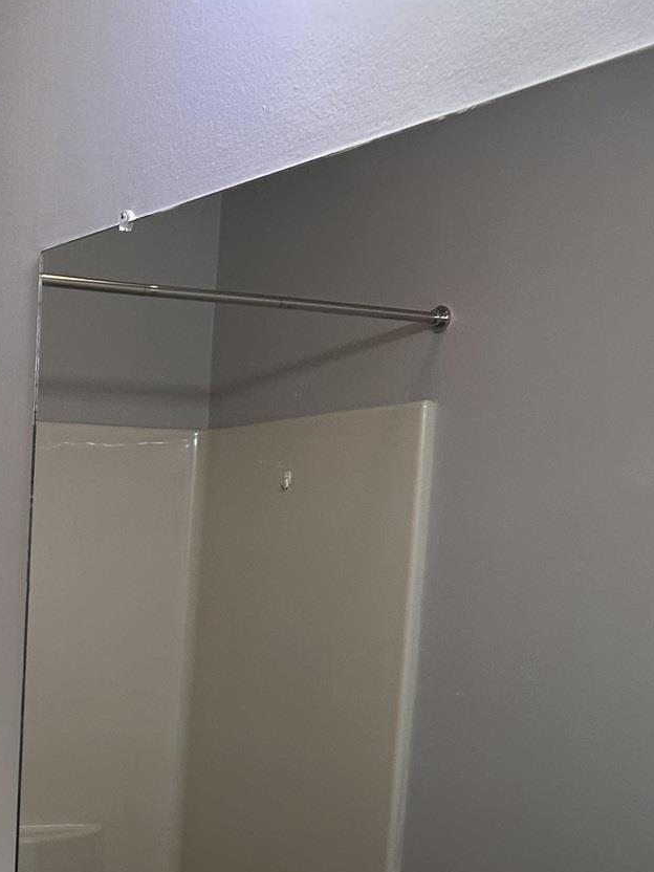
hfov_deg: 18.8
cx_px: -216
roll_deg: -2.4
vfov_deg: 25.5
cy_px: 896
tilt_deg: -9.1
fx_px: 1814
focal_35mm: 72
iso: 100
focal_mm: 5.7
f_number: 1.5
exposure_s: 1/120
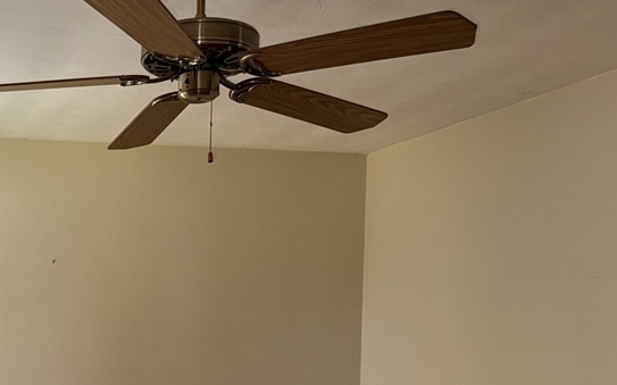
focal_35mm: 48
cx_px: 49
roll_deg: -0.1
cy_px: 391
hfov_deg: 38.6
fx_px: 807
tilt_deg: -3.7
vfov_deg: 25.4
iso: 100
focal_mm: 6.76
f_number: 1.78
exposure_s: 1/53
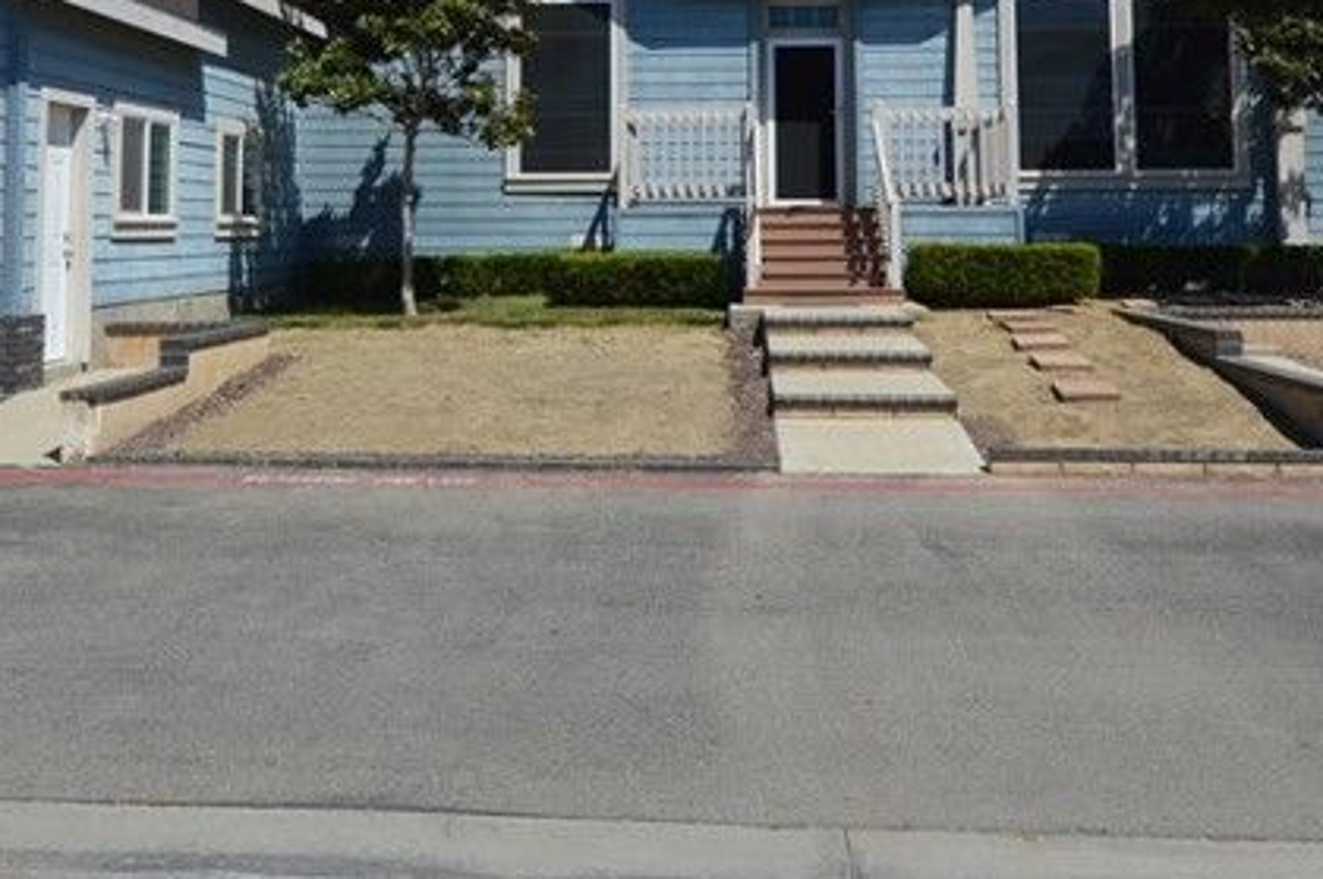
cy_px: 98
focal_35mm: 40
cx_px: 567
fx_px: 1476
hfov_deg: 48.1
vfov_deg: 31.7
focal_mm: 11
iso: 100
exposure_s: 1/320
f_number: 9
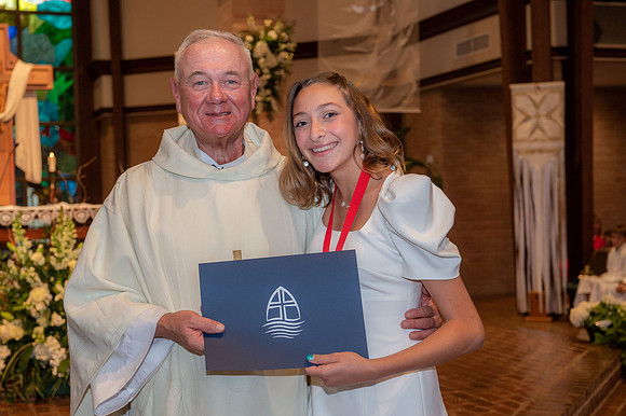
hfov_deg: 34.5
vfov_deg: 23.4
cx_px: 313
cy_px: 208
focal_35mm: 58
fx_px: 1008
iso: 1600
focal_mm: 58
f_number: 5
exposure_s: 1/125
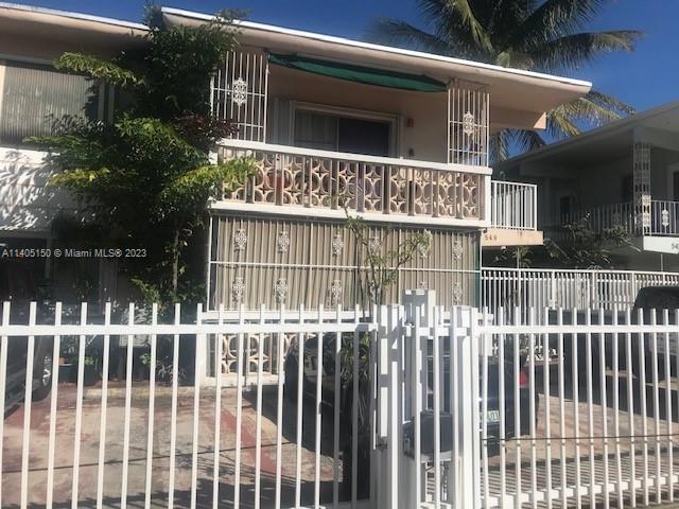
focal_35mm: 28
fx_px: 549
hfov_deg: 63.4
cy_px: 254
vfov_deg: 49.7
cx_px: 340
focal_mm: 3.99
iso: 20
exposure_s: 1/4566
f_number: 1.8
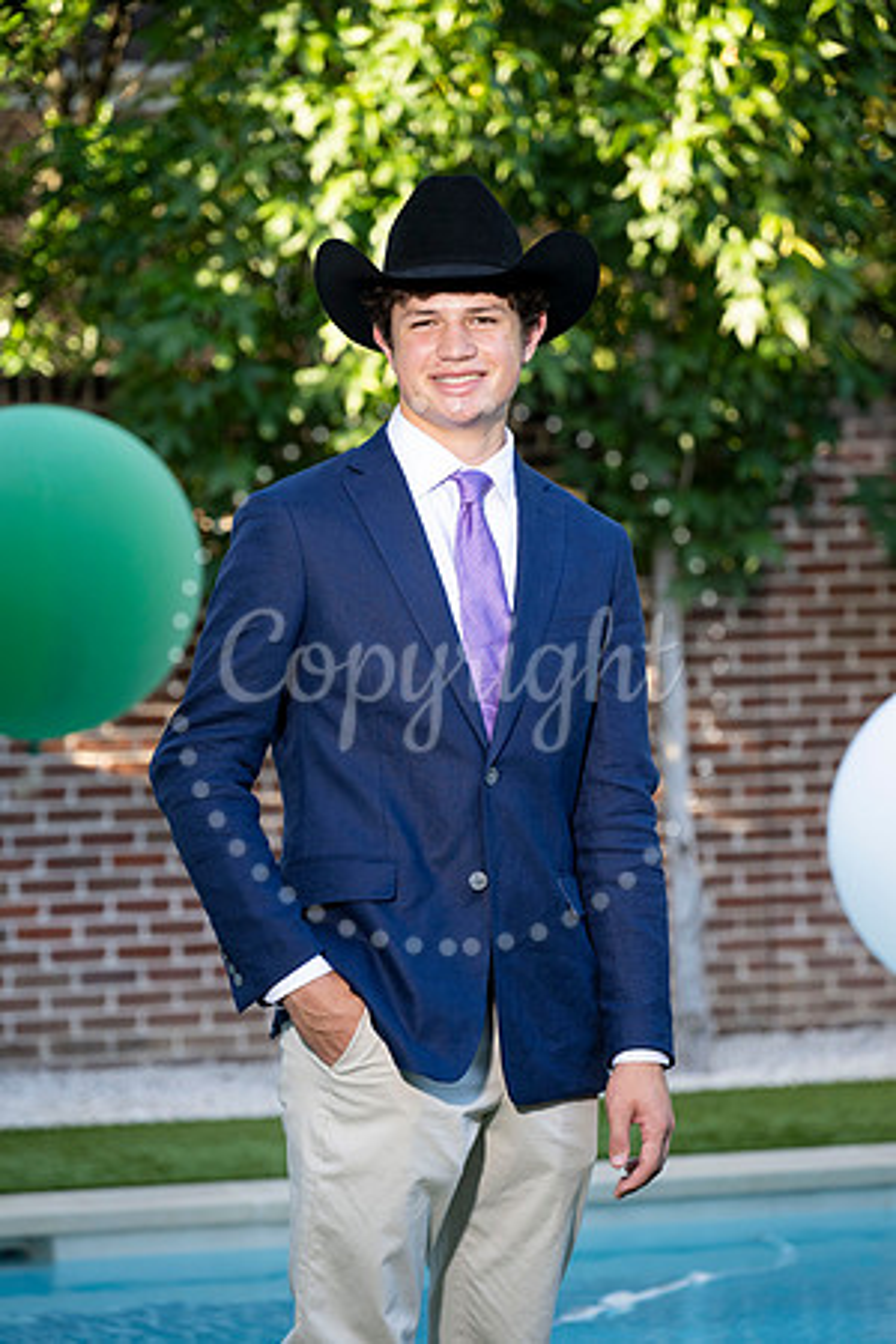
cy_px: 672
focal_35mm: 120
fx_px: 4480
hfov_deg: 11.4
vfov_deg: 17.1
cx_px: 448
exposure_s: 1/200
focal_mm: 120
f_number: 4.5
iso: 400
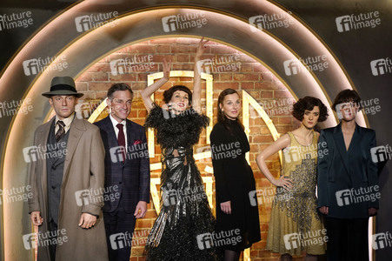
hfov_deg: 41.1
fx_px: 522
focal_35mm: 48
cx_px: 196
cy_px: 130
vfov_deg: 28.0
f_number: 4
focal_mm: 48
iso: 2000
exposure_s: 1/100
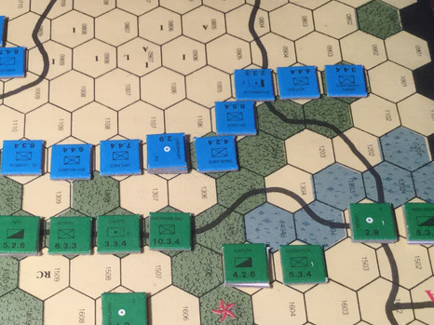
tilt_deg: -59.5
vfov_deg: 20.7
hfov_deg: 27.2
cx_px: 144
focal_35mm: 71
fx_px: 890
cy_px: 178
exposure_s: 1/33
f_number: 2.4
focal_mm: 3.3
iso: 40
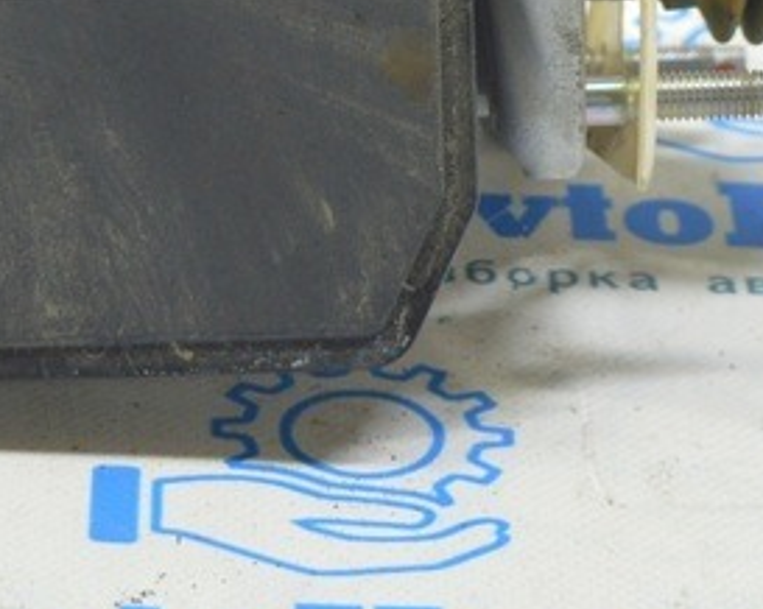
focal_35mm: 211
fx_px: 4761
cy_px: -138
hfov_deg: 9.1
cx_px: 168
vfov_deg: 7.3
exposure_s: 1/15
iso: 400
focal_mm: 40
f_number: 5.6
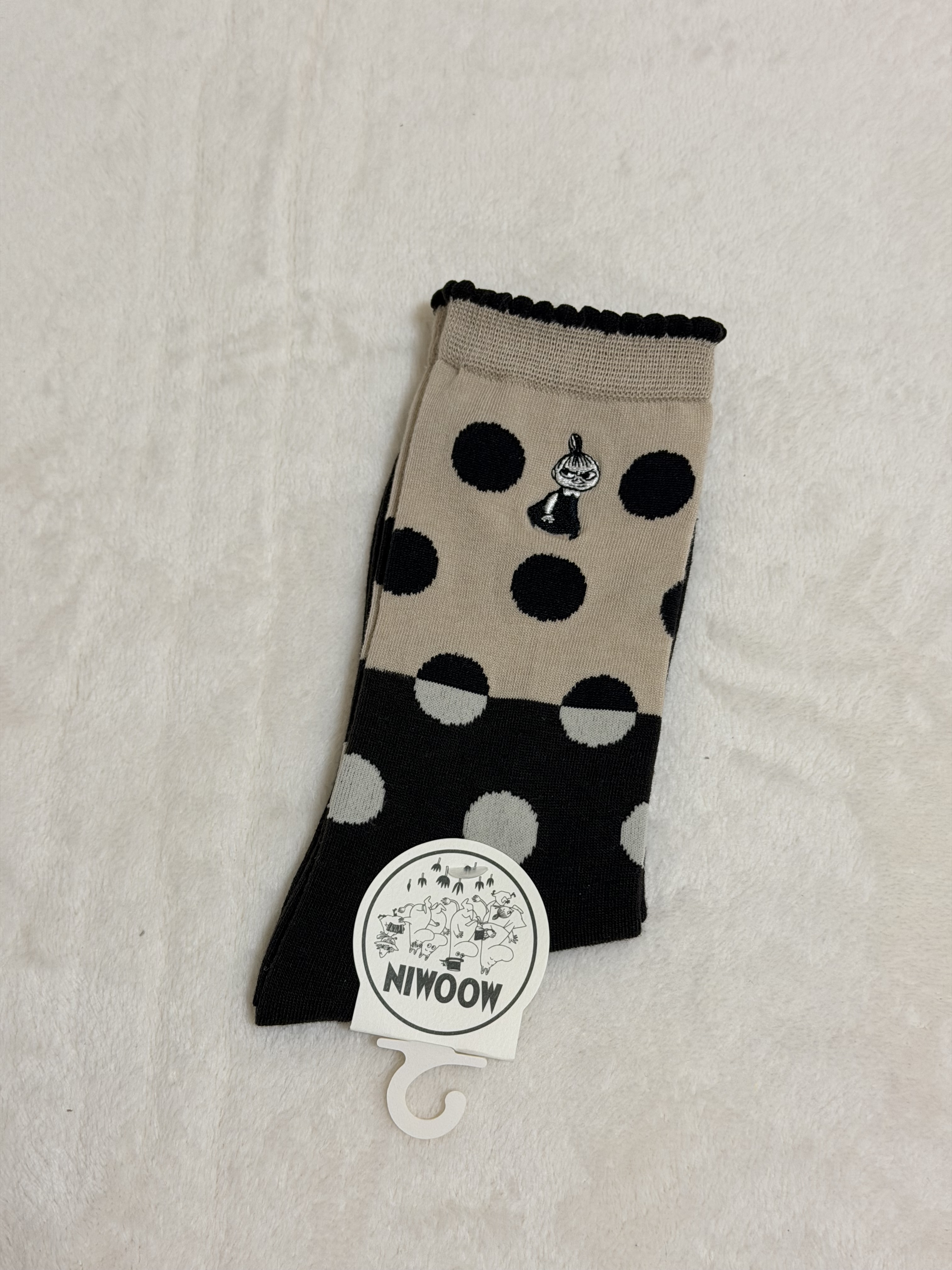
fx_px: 1760
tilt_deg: -69.7
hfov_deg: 30.3
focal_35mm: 48
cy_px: 635
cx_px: 476
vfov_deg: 39.7
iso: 100
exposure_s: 1/48
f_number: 1.78
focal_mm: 6.76
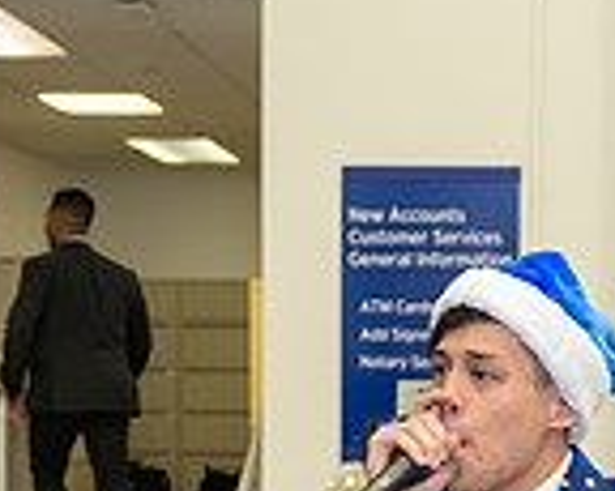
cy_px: 523
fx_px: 1655
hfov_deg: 20.8
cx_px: 495
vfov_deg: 16.4
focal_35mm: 91
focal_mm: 24
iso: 1000
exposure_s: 1/125
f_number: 3.2
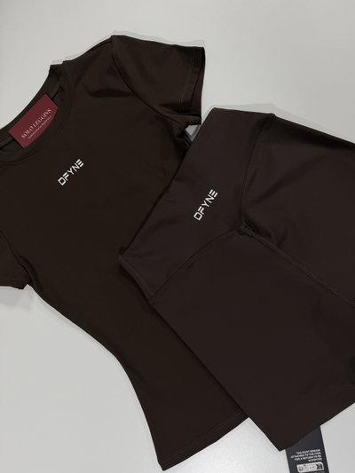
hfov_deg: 56.8
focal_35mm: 24
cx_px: 178
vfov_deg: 71.6
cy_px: 236
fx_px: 328
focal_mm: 6.76
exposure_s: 1/100
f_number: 1.78
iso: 100
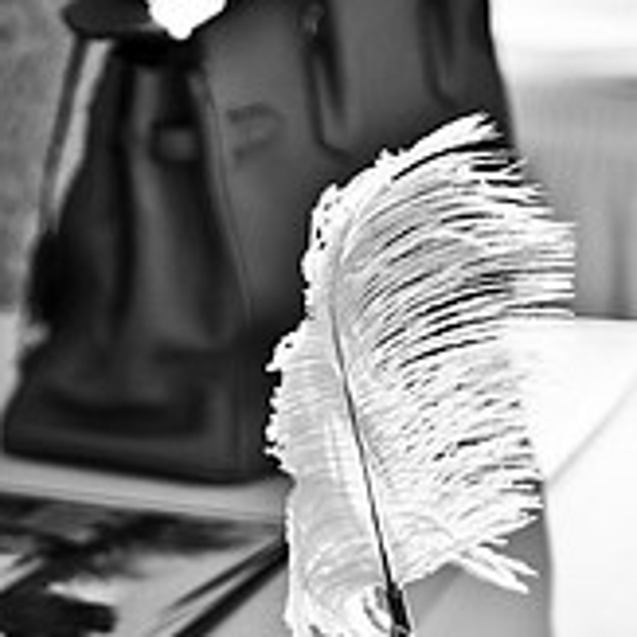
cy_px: 707
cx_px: -106
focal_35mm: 211
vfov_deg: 8.2
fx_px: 4393
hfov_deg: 8.2
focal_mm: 70
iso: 200
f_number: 2.8
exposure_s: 1/2000
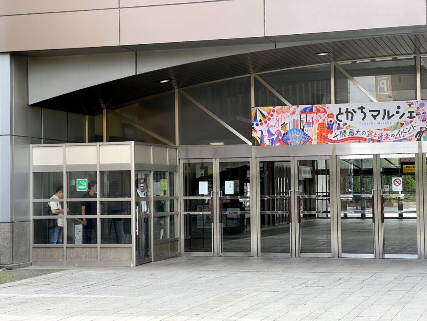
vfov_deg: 19.1
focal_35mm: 77
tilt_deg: +3.4
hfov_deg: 25.3
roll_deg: +1.0
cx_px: 214
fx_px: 950
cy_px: 160
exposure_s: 1/103
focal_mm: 9
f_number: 2.8
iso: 32
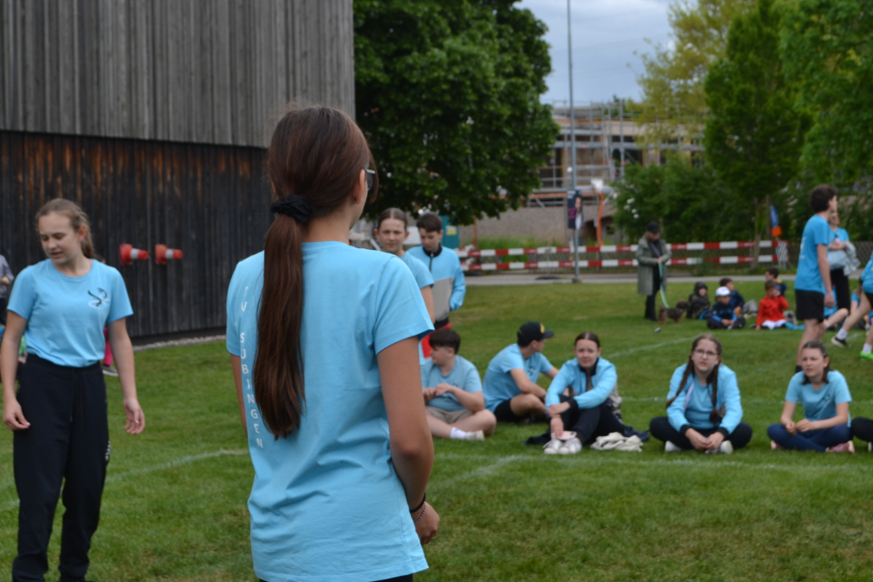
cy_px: 201
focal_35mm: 70
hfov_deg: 28.8
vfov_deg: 19.4
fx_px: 1697
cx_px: 443
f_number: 7.1
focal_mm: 32
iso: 100
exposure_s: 1/200
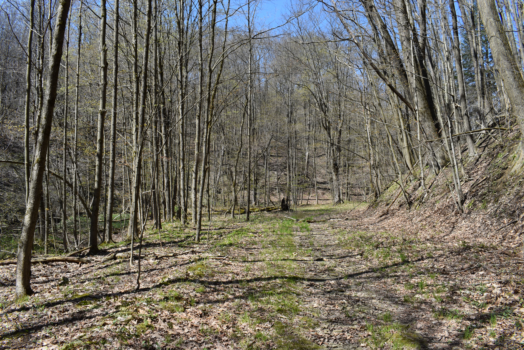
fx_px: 437
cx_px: 262
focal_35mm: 30
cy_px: 175
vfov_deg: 43.6
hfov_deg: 61.9
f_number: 9
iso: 200
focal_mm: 20
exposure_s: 1/320
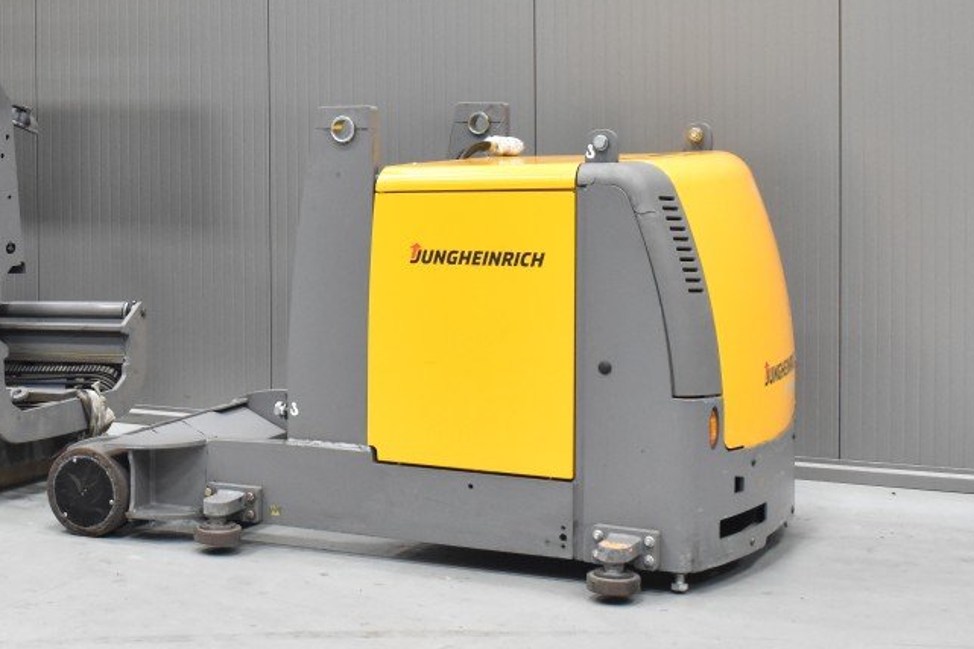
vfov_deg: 18.5
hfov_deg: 26.9
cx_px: 120
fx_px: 1974
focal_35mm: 73
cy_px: 150
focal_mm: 26
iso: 2000
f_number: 5.6
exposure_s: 1/50
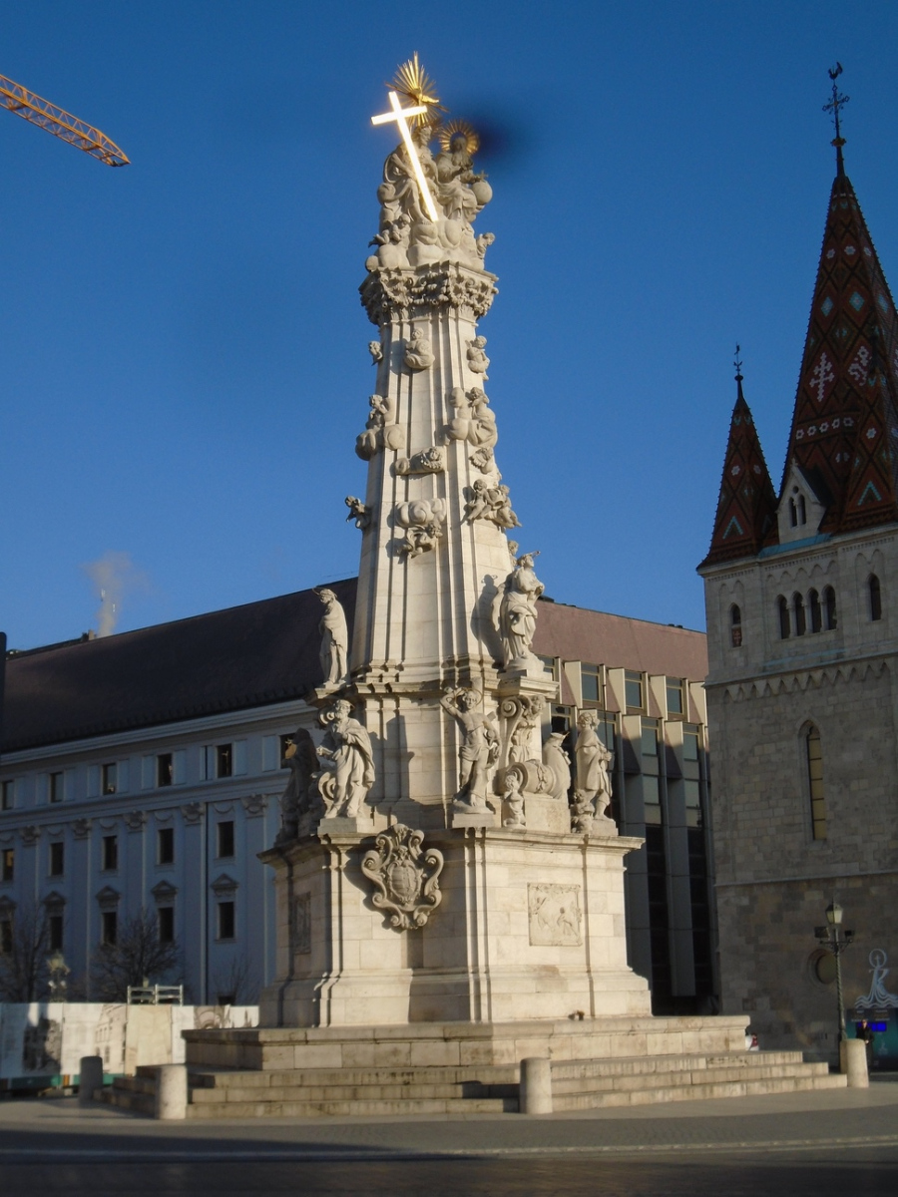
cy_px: 598
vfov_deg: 33.2
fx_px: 2006
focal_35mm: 58
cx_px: 449
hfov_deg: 25.2
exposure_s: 1/800
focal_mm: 10.2
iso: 100
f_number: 4.9
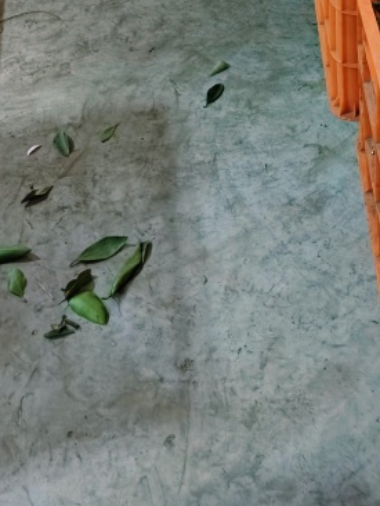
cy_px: -156
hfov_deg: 19.8
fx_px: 980
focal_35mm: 67
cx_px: 525
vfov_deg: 25.0
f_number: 1.88
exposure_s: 1/50
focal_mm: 5.56
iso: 416
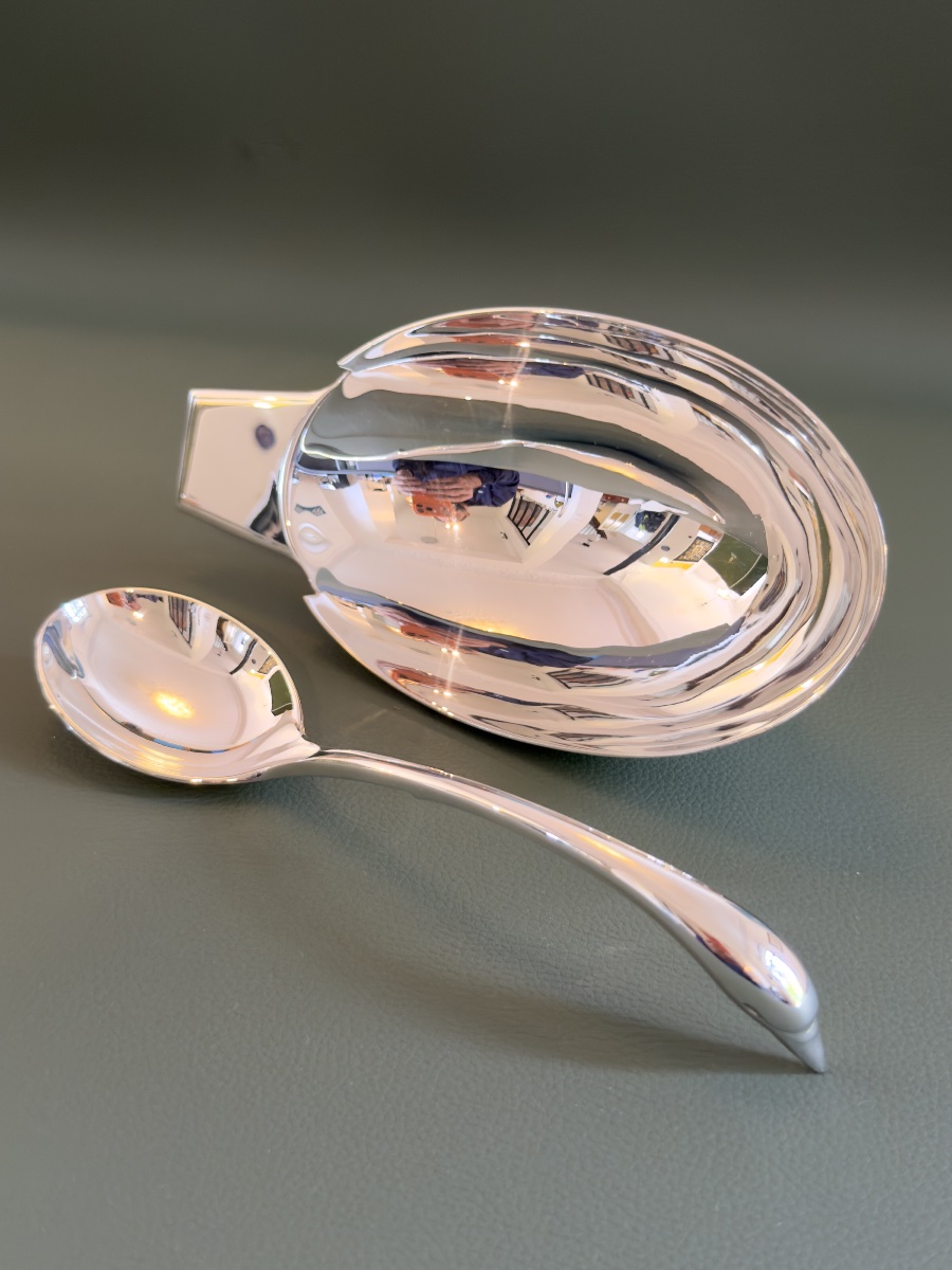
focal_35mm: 39
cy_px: 635
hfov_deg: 36.8
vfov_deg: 47.9
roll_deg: -0.9
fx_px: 1430
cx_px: 476
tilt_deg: -32.8
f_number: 1.78
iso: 250
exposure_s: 1/33
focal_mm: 6.76
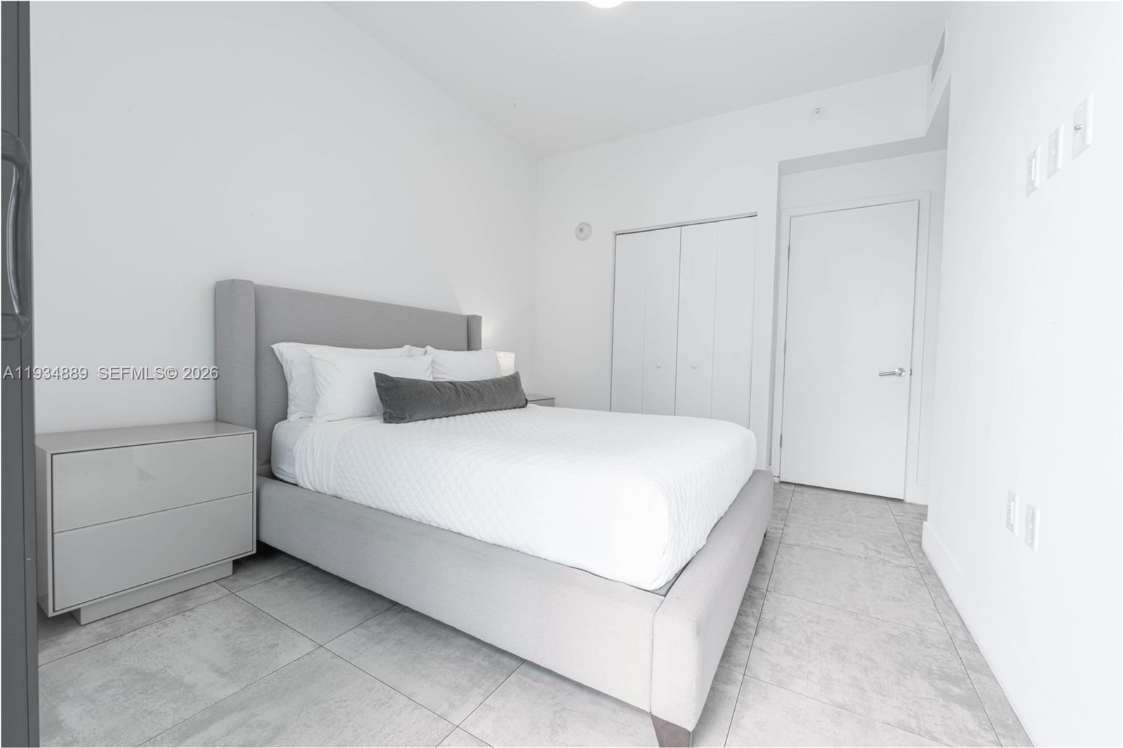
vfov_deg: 81.2
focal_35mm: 14
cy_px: 374
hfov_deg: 104.3
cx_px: 562
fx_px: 437
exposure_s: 1/6
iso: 400
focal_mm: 14
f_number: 11
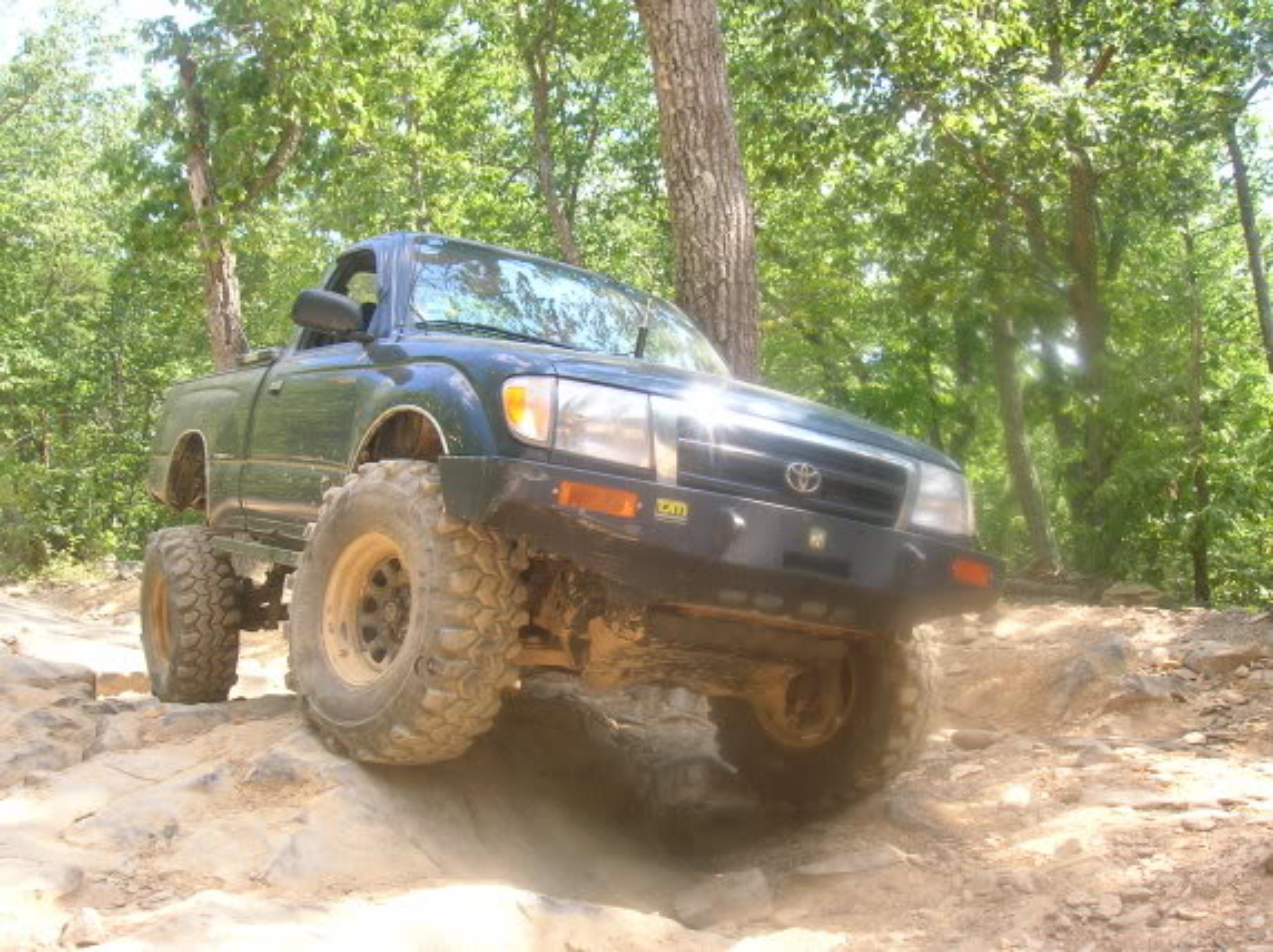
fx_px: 1323
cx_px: 636
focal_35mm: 36
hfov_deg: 51.4
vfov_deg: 39.6
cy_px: 476
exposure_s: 1/63.2
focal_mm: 6
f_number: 4.9
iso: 71
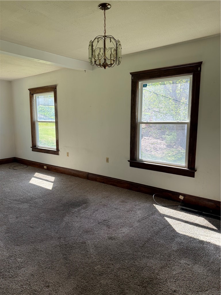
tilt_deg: -8.9
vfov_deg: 71.6
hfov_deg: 56.8
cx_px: 110
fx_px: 204
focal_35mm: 24
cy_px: 148
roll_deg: +0.4
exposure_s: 1/249
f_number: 1.78
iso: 100
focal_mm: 6.76
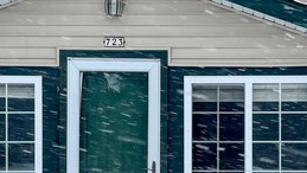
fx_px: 912
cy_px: 164
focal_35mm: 112
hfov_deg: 19.1
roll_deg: +0.0
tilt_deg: +0.0
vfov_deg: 10.8
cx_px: 198
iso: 40
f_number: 1.6
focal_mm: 6
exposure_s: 1/205
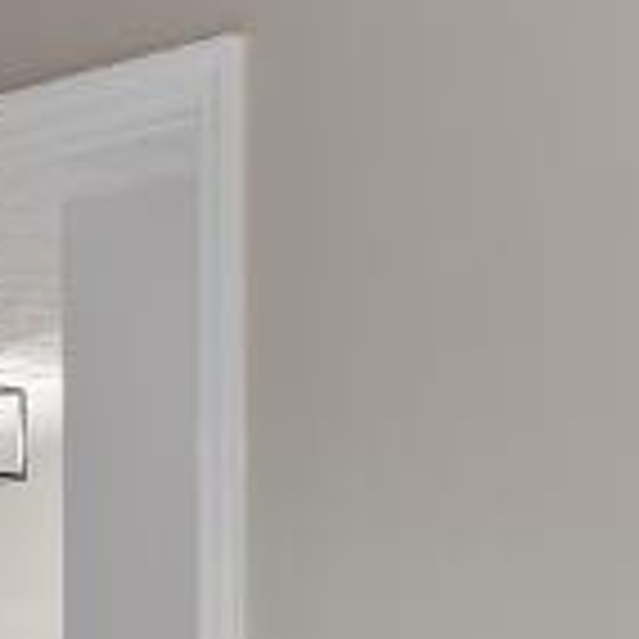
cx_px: -544
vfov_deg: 12.6
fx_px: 2819
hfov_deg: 11.8
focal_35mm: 135
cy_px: 760
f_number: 6.3
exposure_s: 1/4
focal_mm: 10
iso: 400
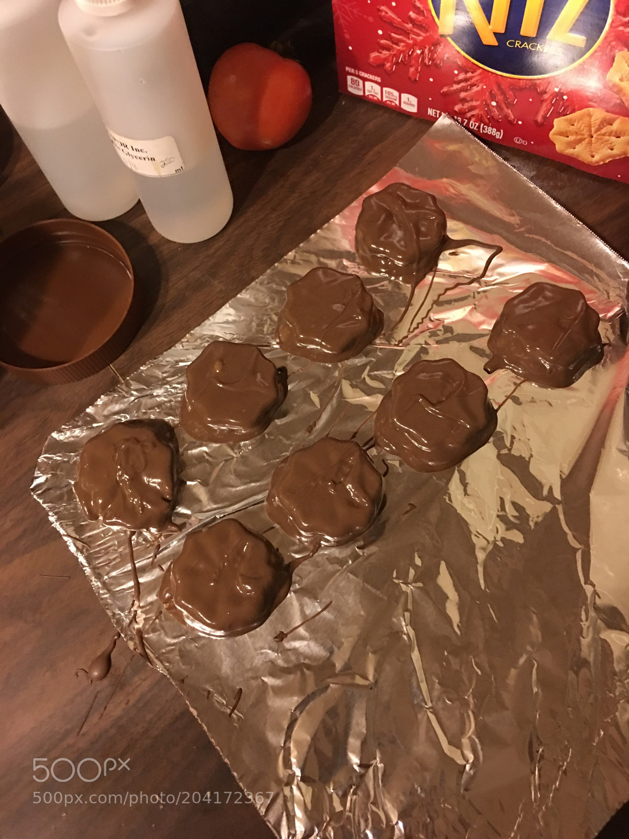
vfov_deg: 61.7
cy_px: 420
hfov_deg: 48.2
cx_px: 314
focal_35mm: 29
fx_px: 703
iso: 80
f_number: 2.2
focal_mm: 4.15
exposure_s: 1/4
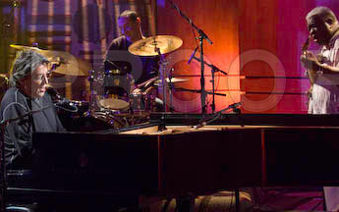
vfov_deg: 10.6
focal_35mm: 124
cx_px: 182
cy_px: 99
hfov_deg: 16.8
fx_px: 1146
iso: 800
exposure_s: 1/40
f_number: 2.8
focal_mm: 70
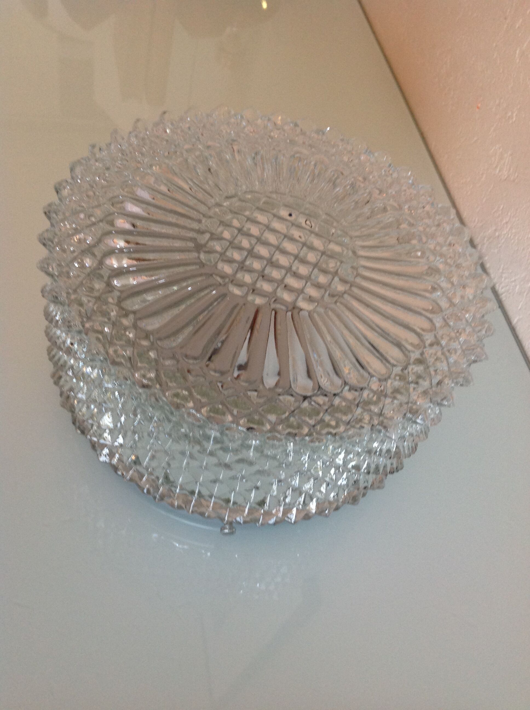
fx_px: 716
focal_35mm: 35
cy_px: 355
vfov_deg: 52.7
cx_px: 265
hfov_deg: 40.6
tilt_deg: -51.8
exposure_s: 1/15
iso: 125
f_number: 2.4
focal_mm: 4.28
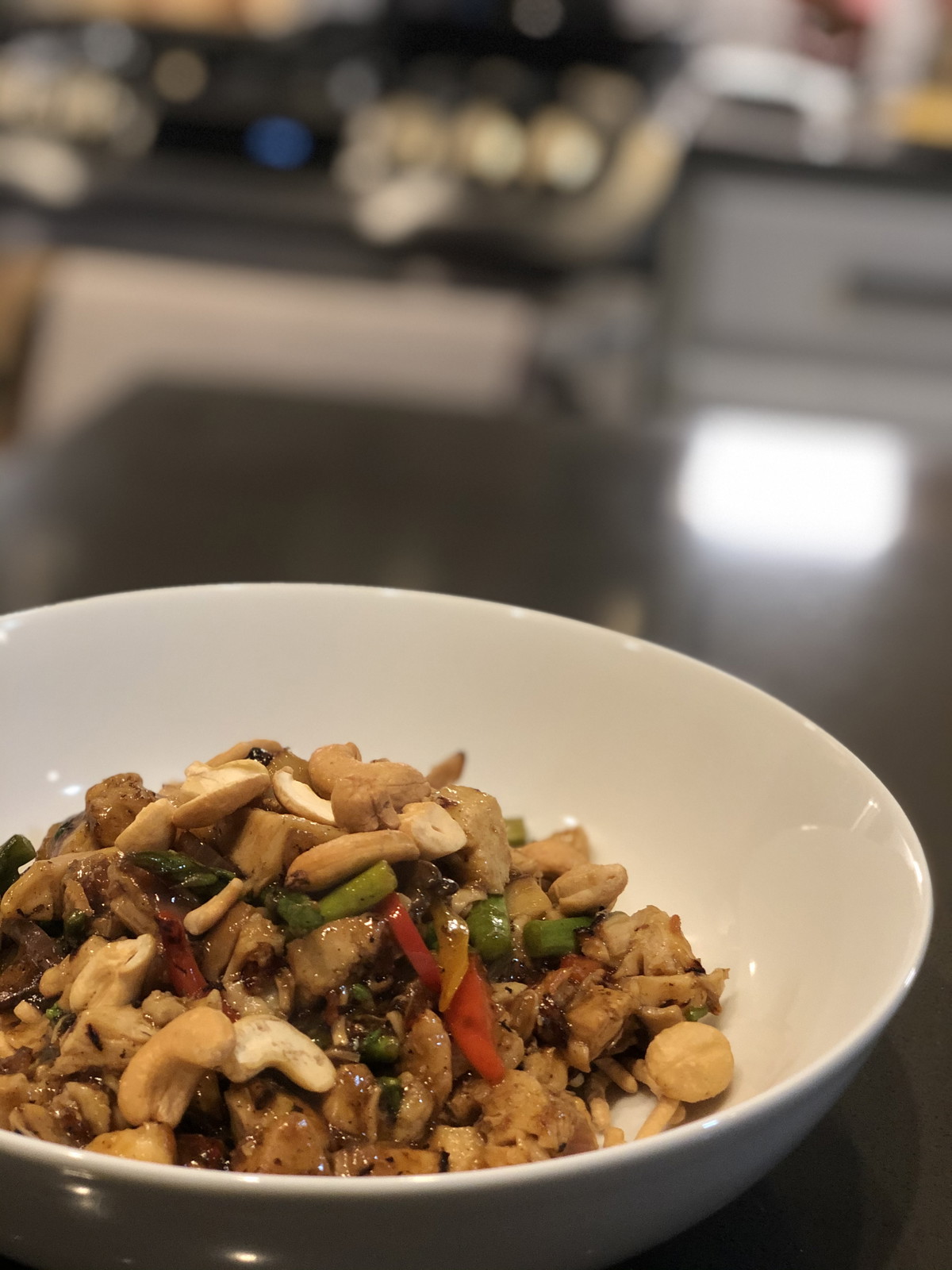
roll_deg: -3.9
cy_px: 635
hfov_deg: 28.0
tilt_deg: -21.9
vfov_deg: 36.8
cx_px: 476
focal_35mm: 52
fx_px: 1907
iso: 160
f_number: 2.4
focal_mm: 6
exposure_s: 1/20
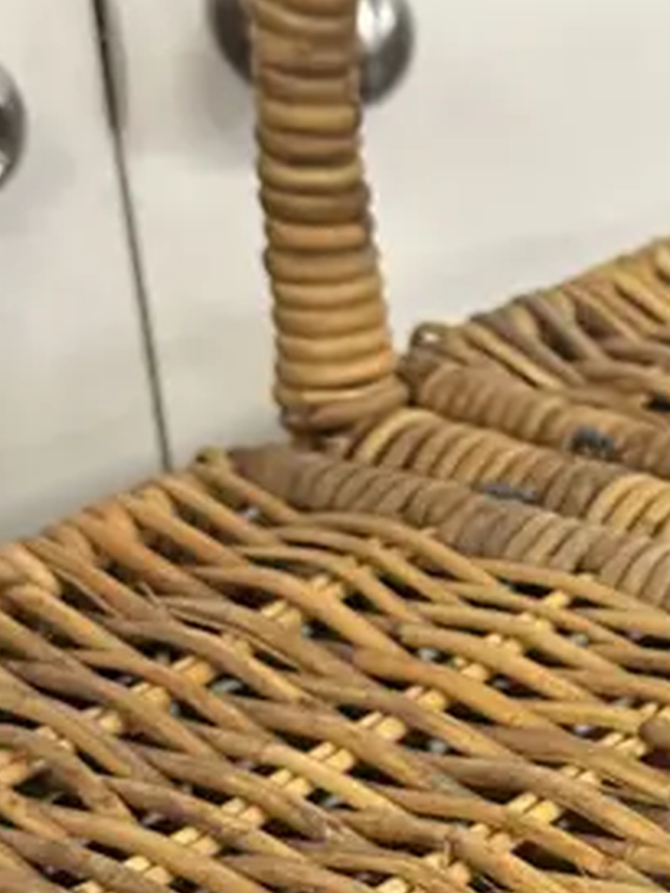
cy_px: 857
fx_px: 2321
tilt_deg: -34.1
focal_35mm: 90
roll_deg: +0.2
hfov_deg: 16.1
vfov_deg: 21.1
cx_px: 693
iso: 200
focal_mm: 6.86
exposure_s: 1/100
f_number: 1.78
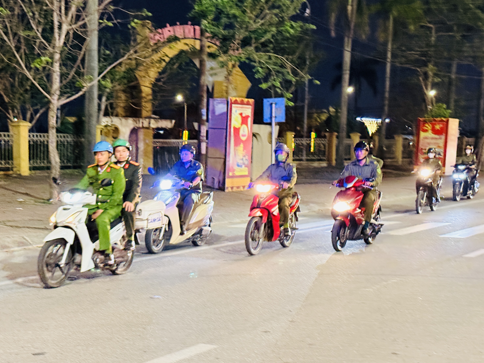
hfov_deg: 38.9
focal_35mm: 49
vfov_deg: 29.7
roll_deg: -1.2
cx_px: 246
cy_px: 184
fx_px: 685
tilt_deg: -4.8
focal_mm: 6.76
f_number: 1.78
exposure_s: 1/33
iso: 500
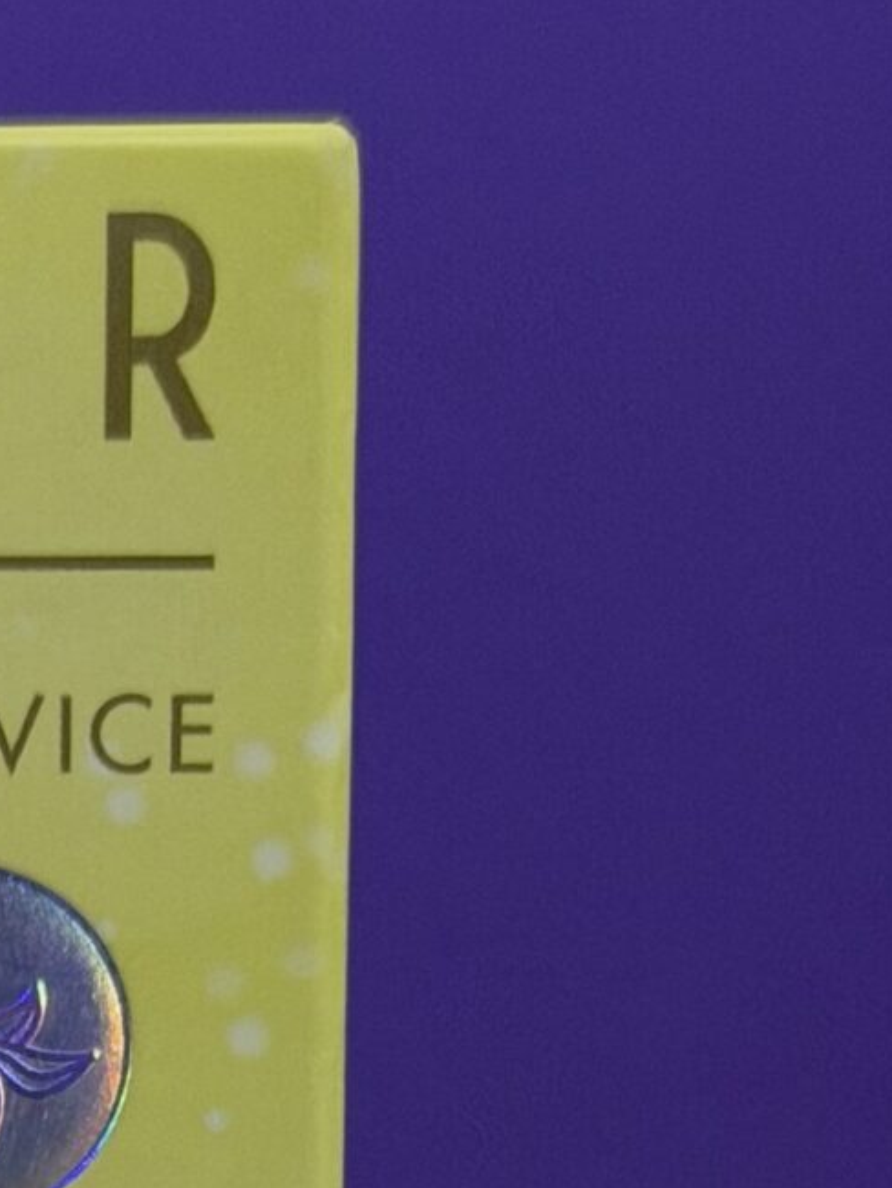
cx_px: -402
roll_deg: -0.2
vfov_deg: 10.0
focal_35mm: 189
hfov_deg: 7.7
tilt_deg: -9.6
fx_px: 6489
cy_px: 2040
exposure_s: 1/47
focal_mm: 6.76
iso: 250
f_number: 1.78
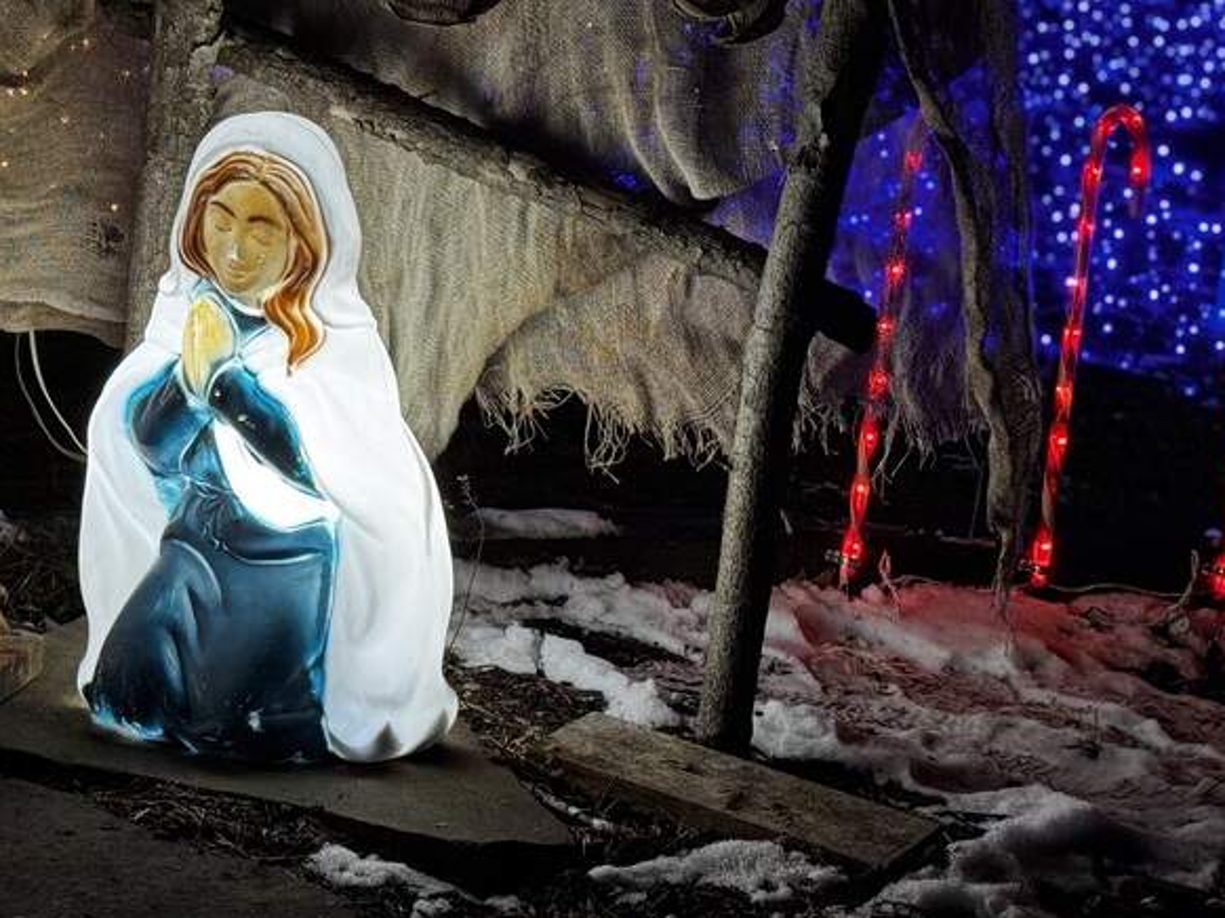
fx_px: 3502
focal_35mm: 99
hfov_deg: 19.7
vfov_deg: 14.8
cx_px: 282
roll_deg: -2.9
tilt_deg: -8.1
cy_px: 72
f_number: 1.78
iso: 80
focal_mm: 6.76
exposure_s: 1/60
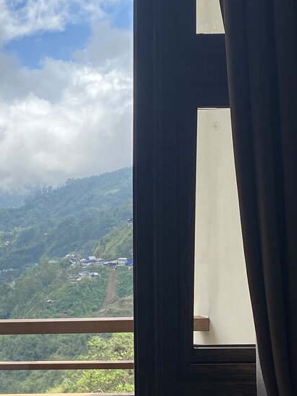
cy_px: 247
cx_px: -72
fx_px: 858
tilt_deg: -1.1
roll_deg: +0.6
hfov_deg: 18.5
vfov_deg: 25.9
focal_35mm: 75
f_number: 1.8
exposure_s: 1/1287
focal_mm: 4.25
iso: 32
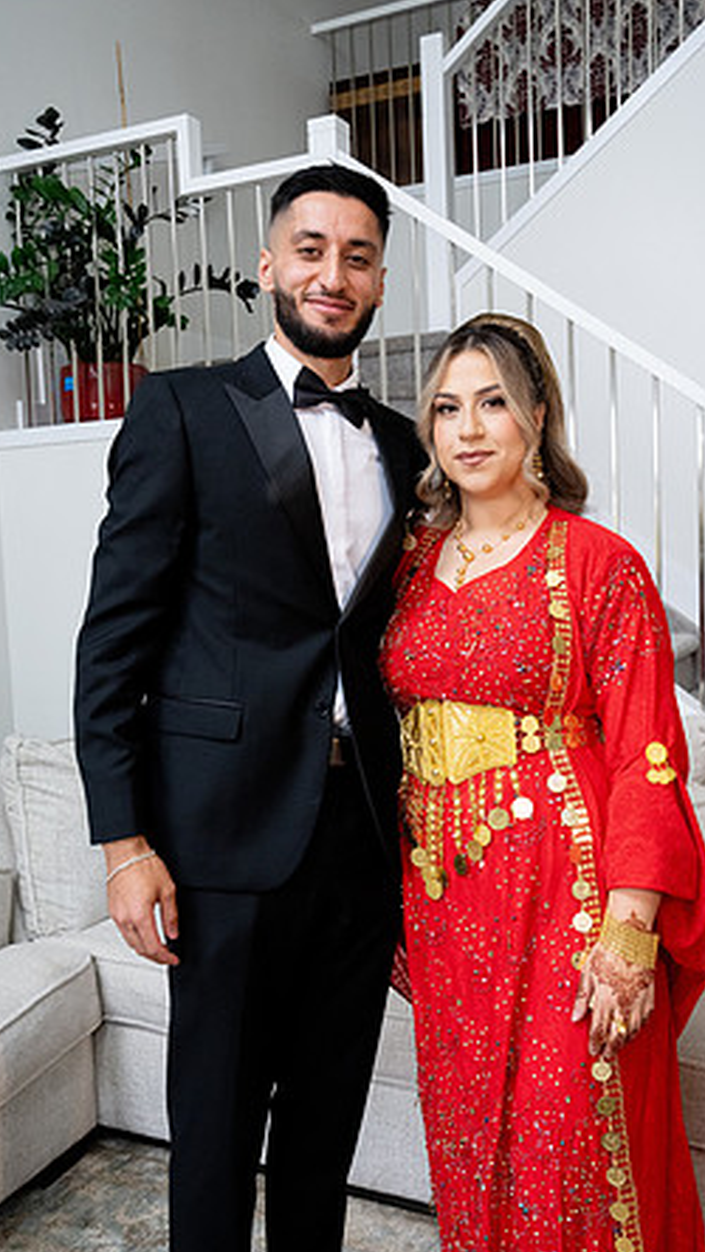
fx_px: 1129
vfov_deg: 58.0
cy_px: 629
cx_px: 400
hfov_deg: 34.6
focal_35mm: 34
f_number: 9
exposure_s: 1/160
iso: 6400
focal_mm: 32
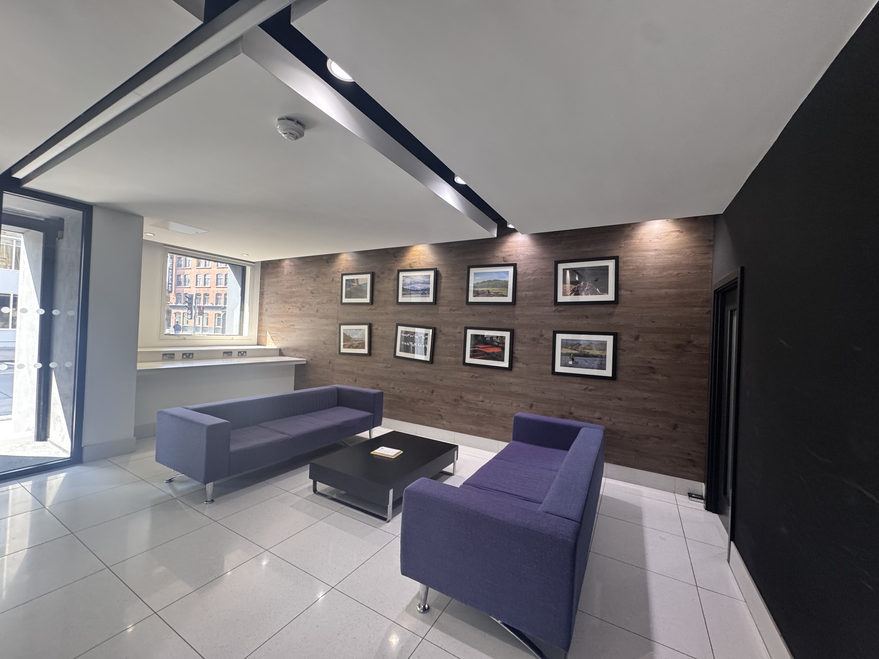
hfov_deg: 102.1
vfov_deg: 85.7
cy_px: 330
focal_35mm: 14
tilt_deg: -0.6
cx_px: 440
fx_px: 356
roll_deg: -3.5
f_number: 2.2
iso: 320
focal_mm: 2.22
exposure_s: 1/100
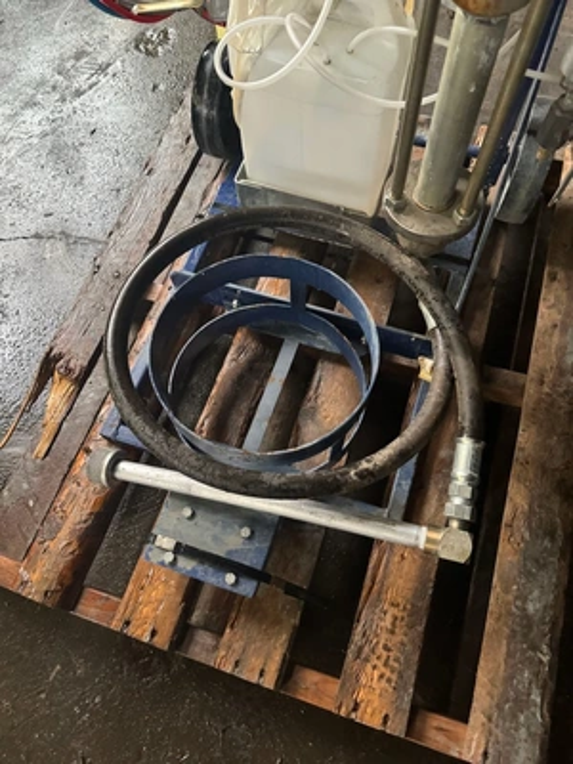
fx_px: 530
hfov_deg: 56.8
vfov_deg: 71.6
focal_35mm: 24
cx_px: 286
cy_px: 382
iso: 1000
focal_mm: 6.86
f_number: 1.78
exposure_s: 1/40
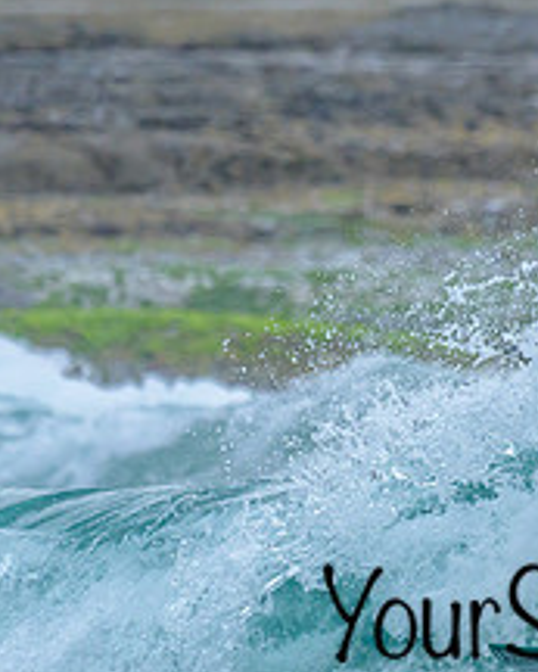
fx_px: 55074
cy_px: 560
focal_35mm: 2769
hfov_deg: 0.6
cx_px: 768
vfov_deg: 0.7
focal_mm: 800
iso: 640
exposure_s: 1/2500
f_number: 6.3
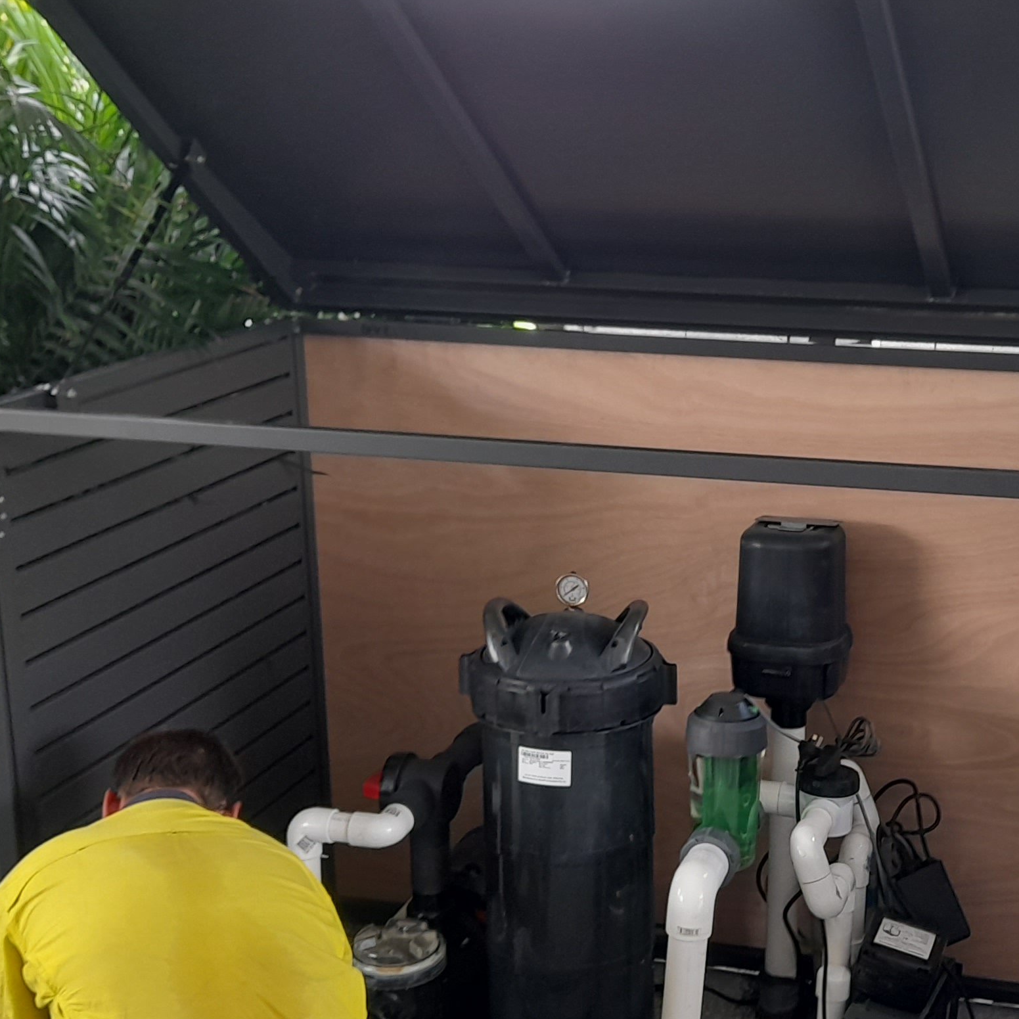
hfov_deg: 29.7
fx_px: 1898
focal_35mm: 57
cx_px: 740
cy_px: 562
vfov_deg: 30.0
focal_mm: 4.6
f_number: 2
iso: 40
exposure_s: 1/50
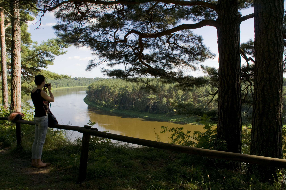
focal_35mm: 27
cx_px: 143
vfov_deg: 47.9
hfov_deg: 67.4
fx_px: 214
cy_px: 95
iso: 200
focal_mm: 18
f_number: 9.5
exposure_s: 1/125
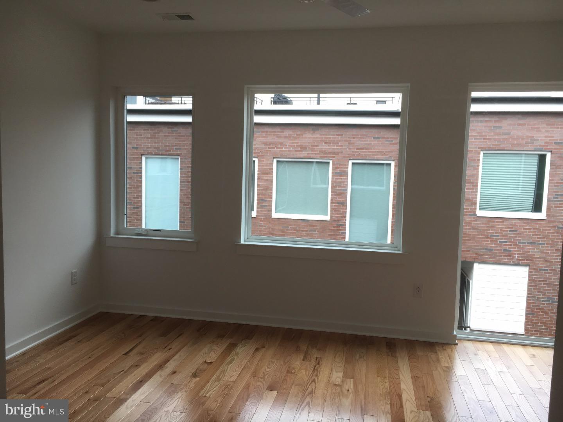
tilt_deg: -4.9
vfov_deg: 48.2
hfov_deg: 61.7
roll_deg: -0.8
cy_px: 211
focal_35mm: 29
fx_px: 472
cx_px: 282
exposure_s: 1/120
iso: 32
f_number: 2.2
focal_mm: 4.15
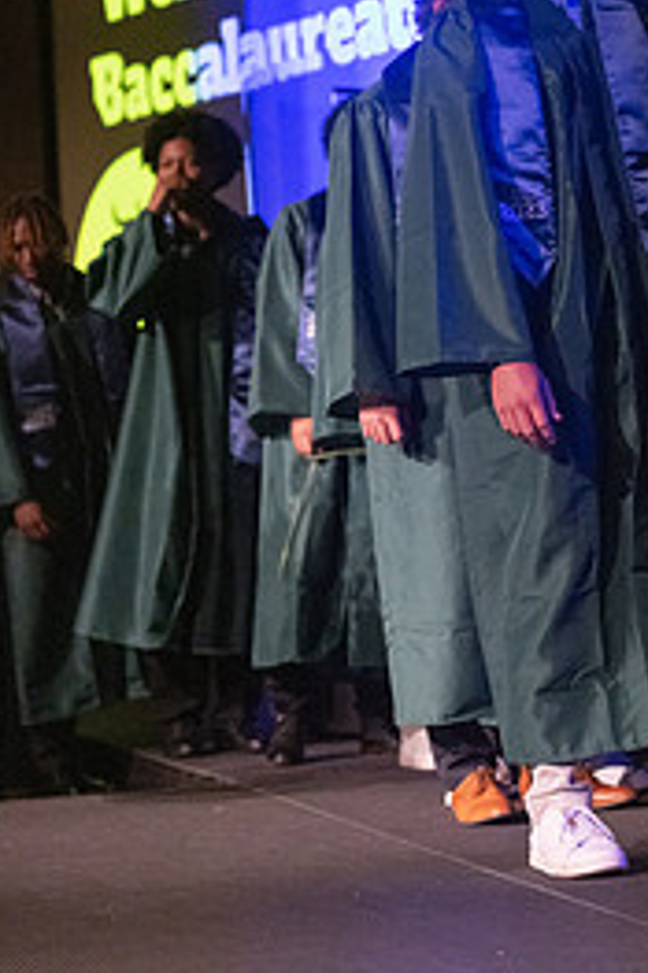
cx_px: 548
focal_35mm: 125
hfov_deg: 10.9
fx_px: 3379
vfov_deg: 16.3
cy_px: 215
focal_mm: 73
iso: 16000
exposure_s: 1/1000
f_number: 2.8
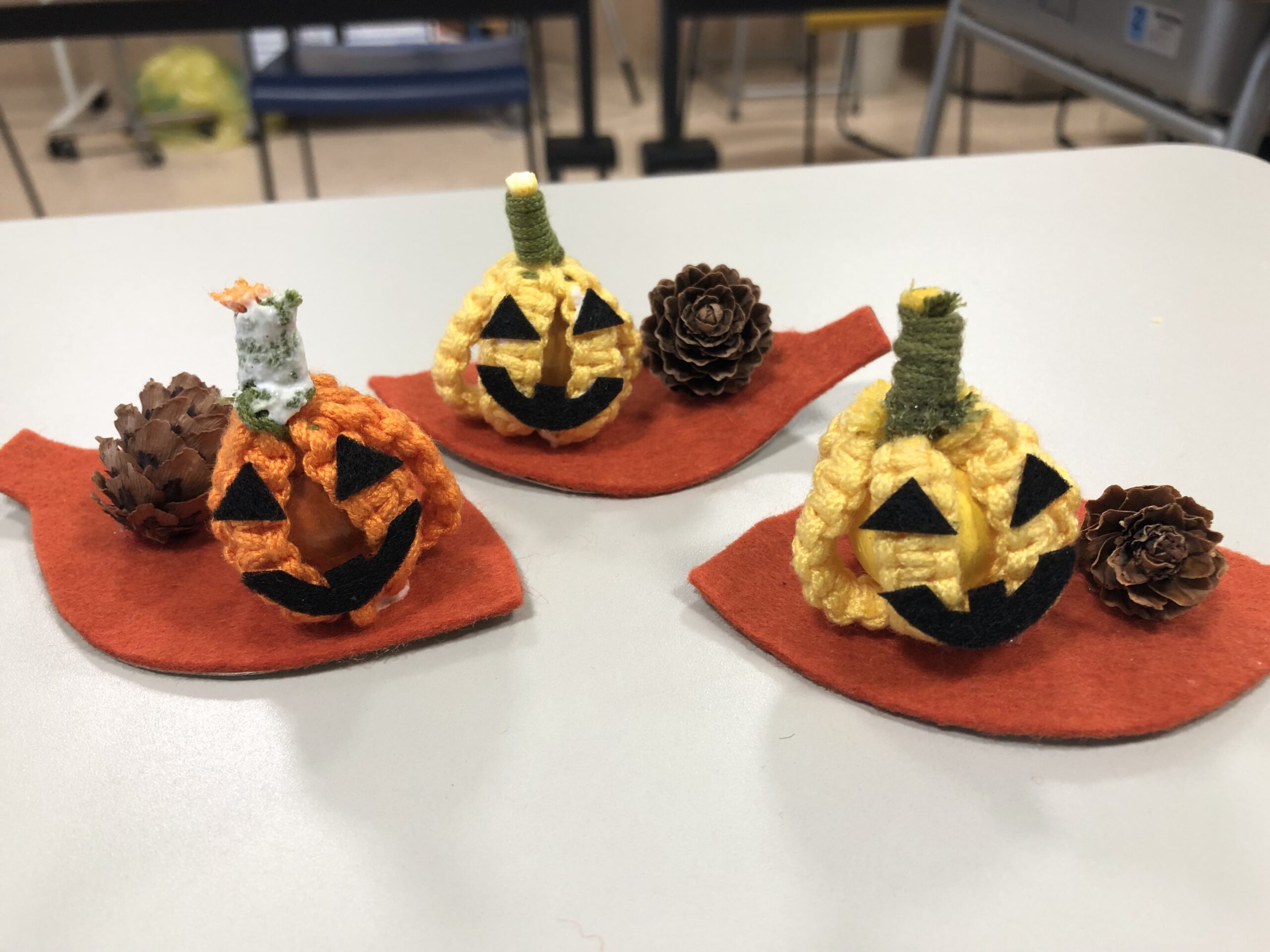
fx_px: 1027
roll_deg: +1.1
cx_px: 635
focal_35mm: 28
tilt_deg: -31.8
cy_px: 476
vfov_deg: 49.7
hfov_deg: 63.4
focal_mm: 3.99
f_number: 1.8
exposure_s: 1/24
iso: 40
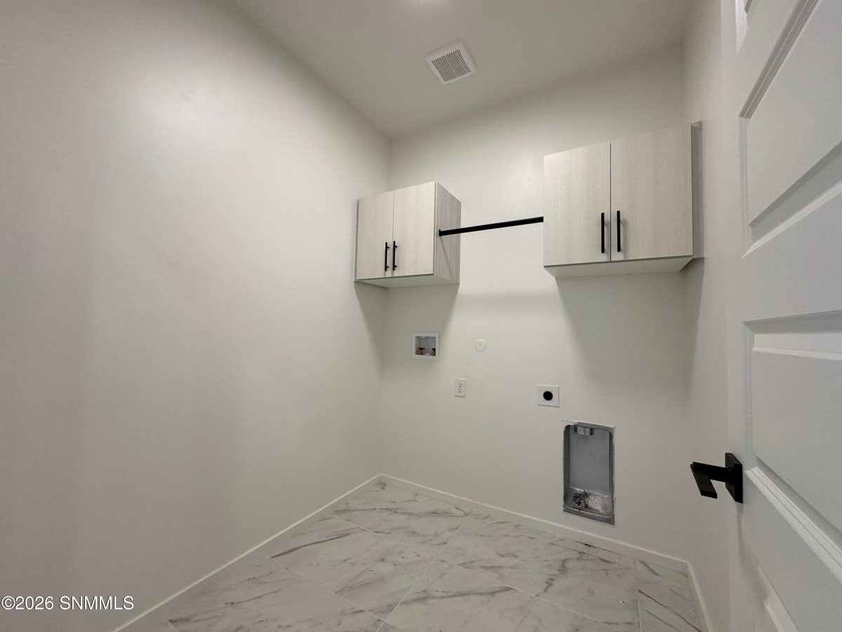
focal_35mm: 14
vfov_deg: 85.7
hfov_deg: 102.1
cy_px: 316
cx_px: 421
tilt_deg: +2.0
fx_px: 341
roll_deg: -0.7
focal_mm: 2.22
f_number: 2.2
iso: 160
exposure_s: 1/120
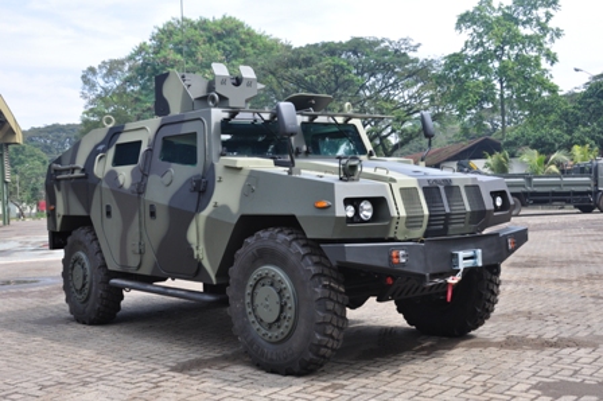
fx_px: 703
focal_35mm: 42
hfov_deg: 46.4
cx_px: 302
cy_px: 200
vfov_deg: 31.8
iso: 200
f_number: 9
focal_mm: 28
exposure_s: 1/125
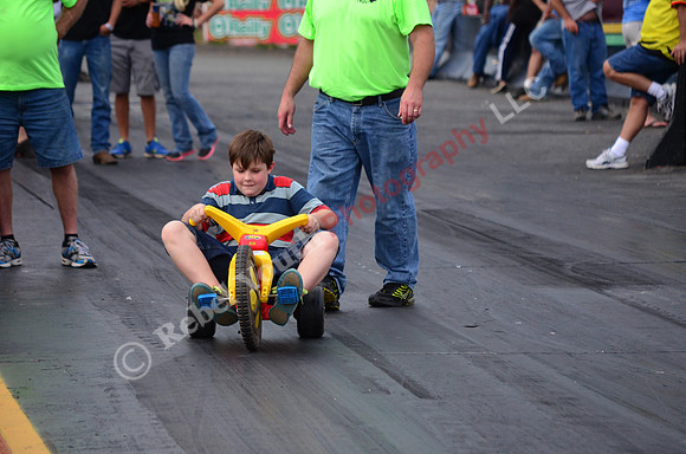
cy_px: 227
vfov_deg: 5.5
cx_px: 343
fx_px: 4706
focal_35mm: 248
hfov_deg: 8.3
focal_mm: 165
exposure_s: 1/2000
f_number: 5.6
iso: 1000
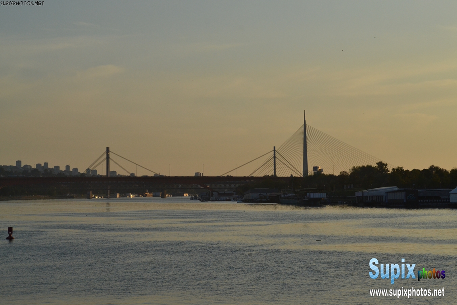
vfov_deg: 16.6
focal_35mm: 82
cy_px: 152
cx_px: 228
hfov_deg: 24.6
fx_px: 1047
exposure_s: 1/2500
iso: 800
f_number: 9
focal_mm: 55
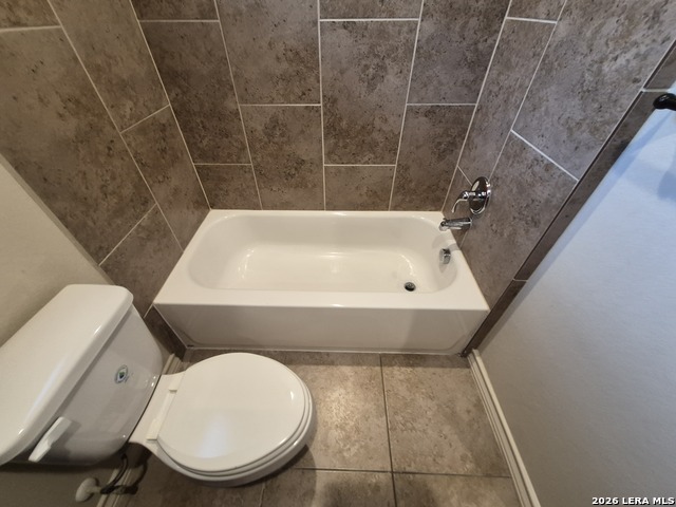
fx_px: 254
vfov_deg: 89.9
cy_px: 254
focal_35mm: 13
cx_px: 338
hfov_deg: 106.2
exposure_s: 1/60
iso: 320
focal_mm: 1.74
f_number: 2.2
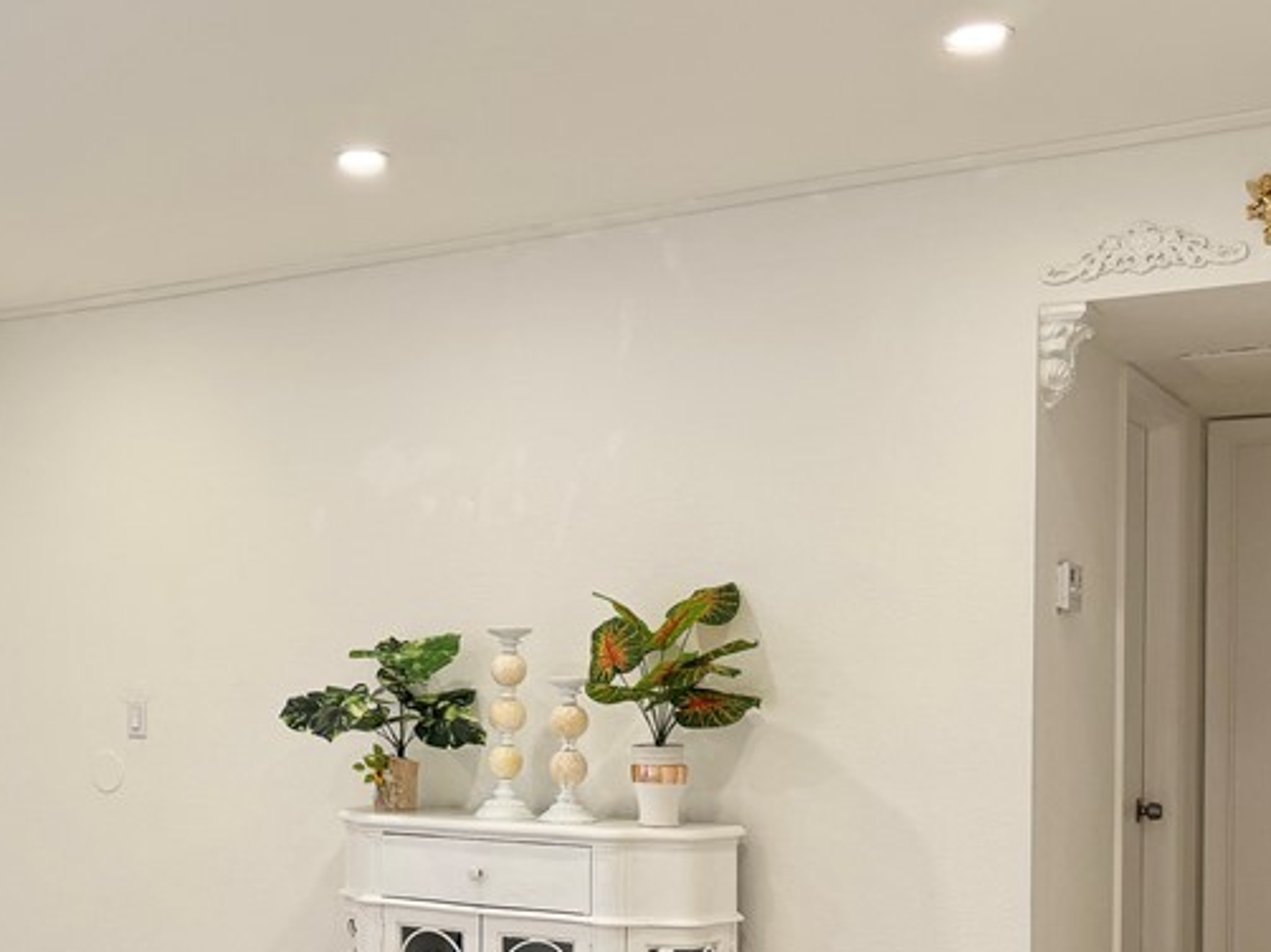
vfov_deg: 29.3
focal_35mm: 49
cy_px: 684
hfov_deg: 37.9
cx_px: 309
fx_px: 1798
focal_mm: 6.76
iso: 125
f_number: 1.78
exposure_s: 1/158
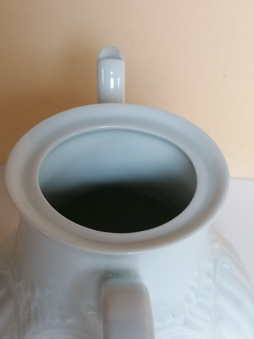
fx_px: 528
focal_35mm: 54
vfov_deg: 35.5
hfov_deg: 27.0
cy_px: 170
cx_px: 127
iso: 200
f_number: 1.8
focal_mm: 4.75
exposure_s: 1/60
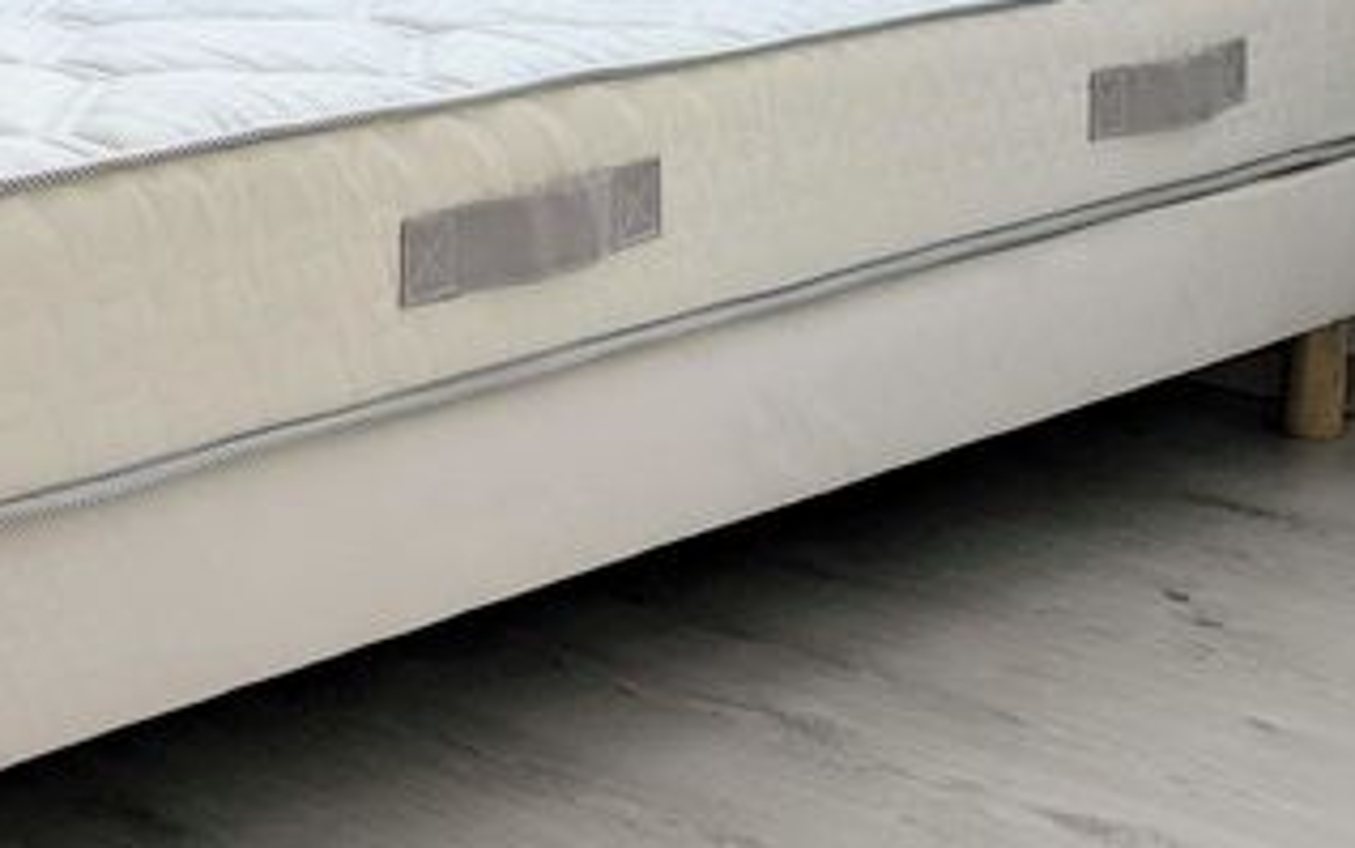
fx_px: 2955
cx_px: -294
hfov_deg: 23.5
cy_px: -207
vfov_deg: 15.6
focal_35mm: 80
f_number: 1.85
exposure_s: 1/263
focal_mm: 6.81
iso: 39
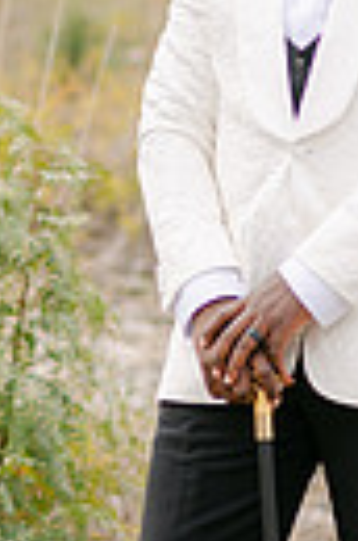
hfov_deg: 4.6
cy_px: 262
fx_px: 4424
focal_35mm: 295
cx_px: 314
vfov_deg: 7.0
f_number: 2
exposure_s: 1/4000
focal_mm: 85
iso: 100
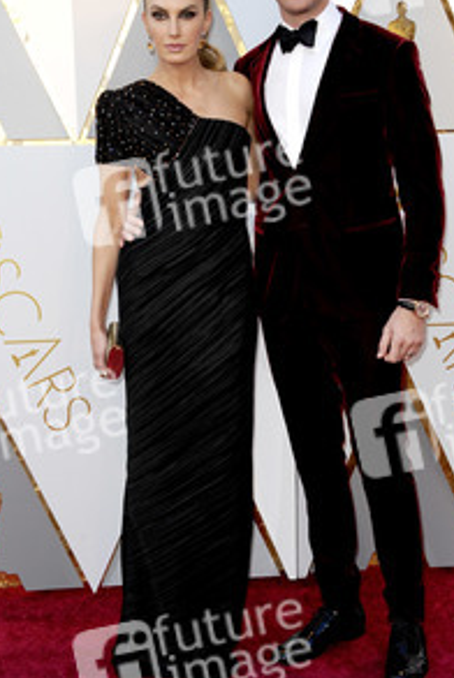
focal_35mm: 75
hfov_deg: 18.2
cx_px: 261
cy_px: 308
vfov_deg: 27.0
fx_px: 1415
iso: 1000
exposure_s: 1/250
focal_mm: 55
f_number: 8
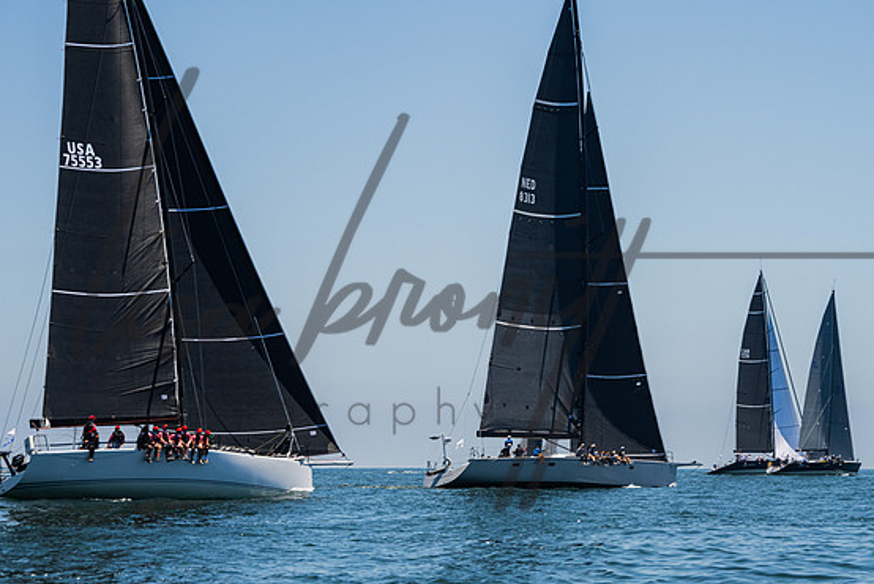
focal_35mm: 133
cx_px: 469
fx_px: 3230
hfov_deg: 15.4
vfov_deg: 10.3
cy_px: 352
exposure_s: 1/2500
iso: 500
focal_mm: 105
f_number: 8
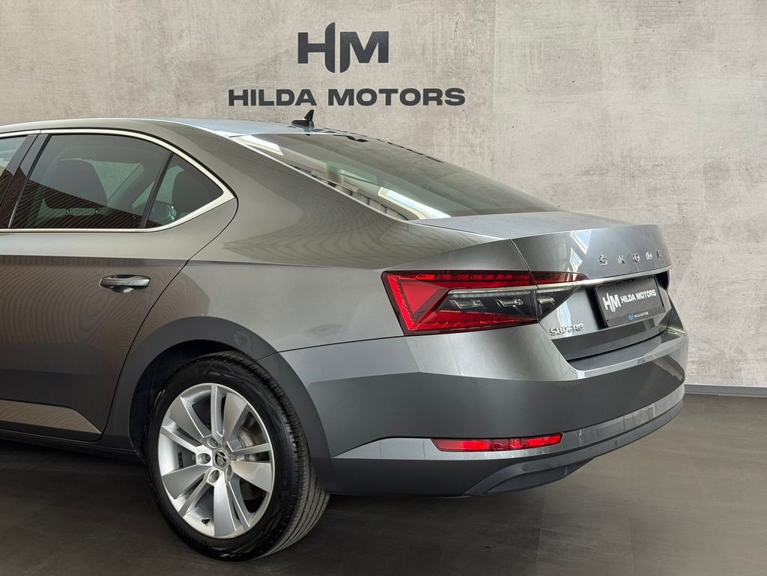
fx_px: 1064
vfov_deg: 30.3
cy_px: 288
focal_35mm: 48
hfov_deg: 39.7
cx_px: 384
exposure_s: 1/82
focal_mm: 6.76
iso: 100
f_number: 1.78
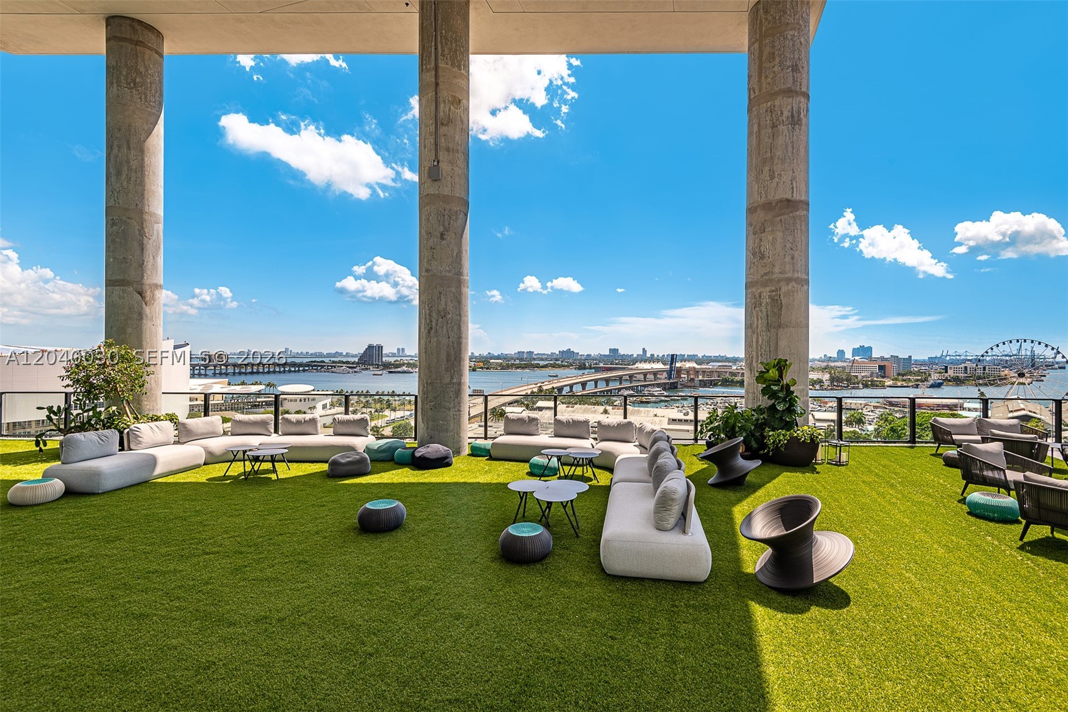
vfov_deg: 73.7
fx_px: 475
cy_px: 356
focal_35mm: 16
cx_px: 534
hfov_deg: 96.7
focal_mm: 16
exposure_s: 1/1000
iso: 200
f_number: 8
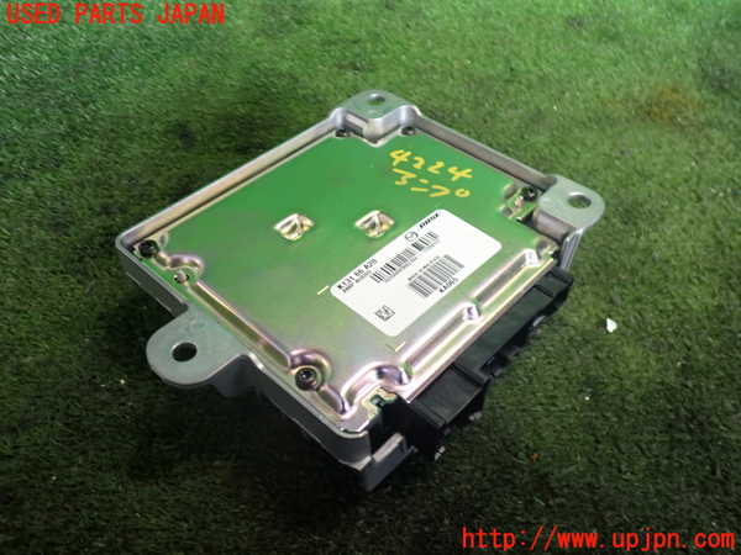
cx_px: 370
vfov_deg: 46.8
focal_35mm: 30
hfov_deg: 60.0
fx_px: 642
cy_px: 278
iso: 200
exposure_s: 1/30
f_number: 2.3
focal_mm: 5.4
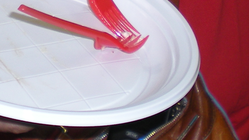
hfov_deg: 14.1
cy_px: -160
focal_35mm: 152
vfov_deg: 7.6
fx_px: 1004
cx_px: 62
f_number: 3.1
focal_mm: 6.3
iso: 64
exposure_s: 1/30
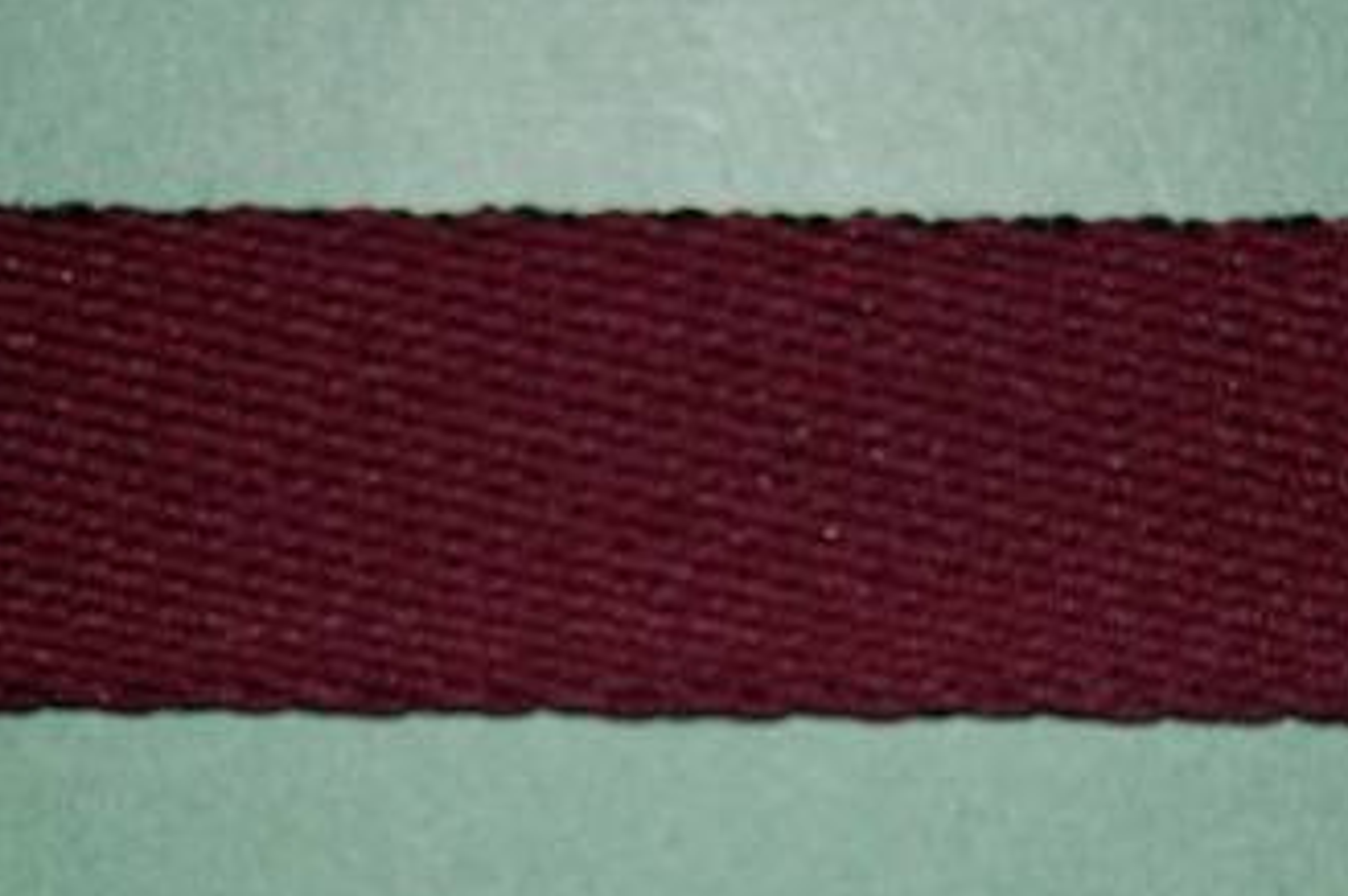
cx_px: 760
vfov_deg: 11.5
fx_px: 4451
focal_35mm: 119
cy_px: 440
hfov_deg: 17.2
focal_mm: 52
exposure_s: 1/60
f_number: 5.6
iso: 400
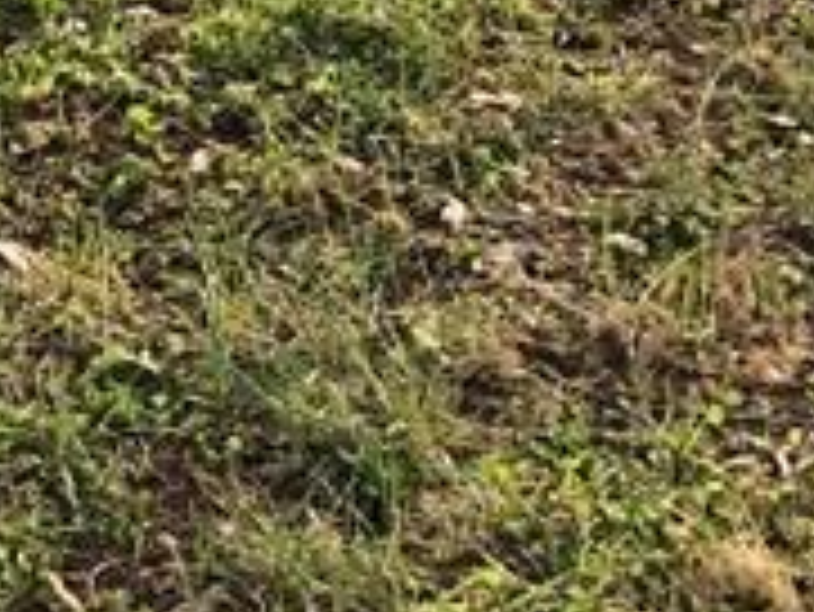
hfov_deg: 11.2
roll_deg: -1.4
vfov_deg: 8.6
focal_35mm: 158
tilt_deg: -3.4
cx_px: -886
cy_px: -850
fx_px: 3718
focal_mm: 3.99
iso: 20
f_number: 1.8
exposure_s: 1/343
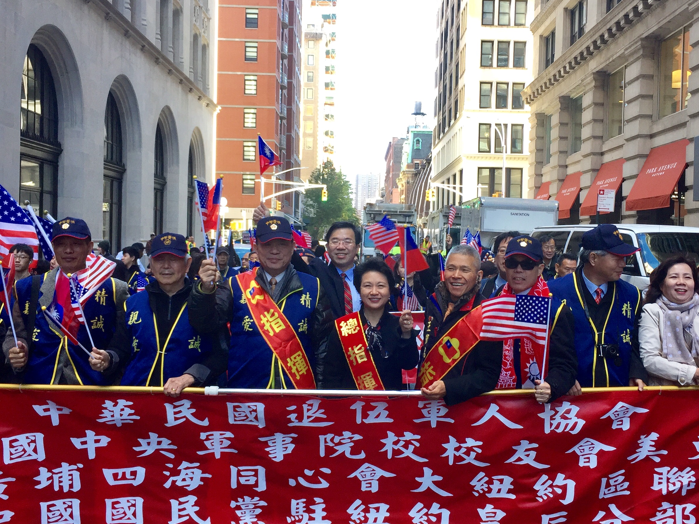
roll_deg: -1.8
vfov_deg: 36.0
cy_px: 261
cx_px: 391
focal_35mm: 40
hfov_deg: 46.7
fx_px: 808
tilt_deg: +0.3
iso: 50
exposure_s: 1/120
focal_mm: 4.15
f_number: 2.2
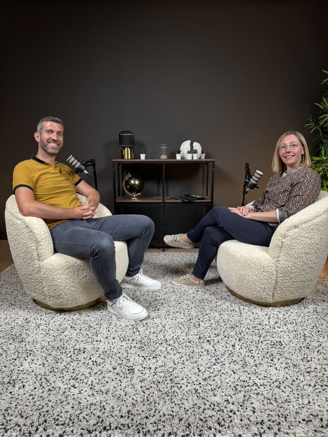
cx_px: 164
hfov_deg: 56.8
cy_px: 218
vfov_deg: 71.6
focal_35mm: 24
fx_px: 303
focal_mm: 6.76
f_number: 1.78
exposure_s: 1/60
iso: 320
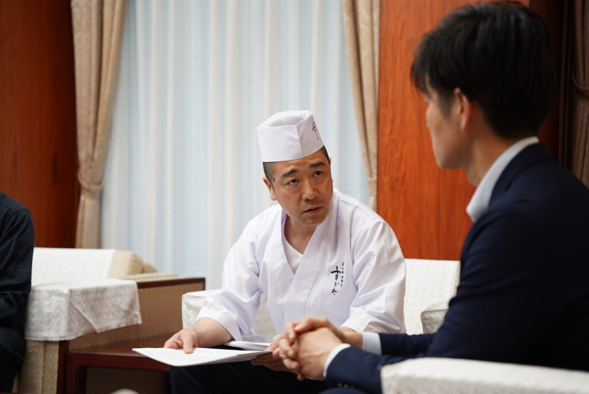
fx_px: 1146
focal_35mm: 70
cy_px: 197
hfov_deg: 28.8
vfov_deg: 19.5
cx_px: 294
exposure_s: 1/80
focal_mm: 70
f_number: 2.8
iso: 320
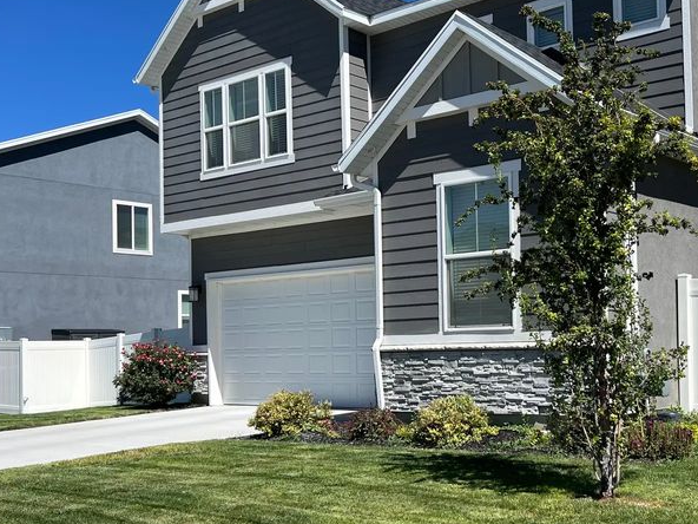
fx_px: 907
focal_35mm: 45
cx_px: 480
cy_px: 308
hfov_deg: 41.4
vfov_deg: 32.1
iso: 50
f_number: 1.5
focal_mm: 5.7
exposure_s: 1/5587
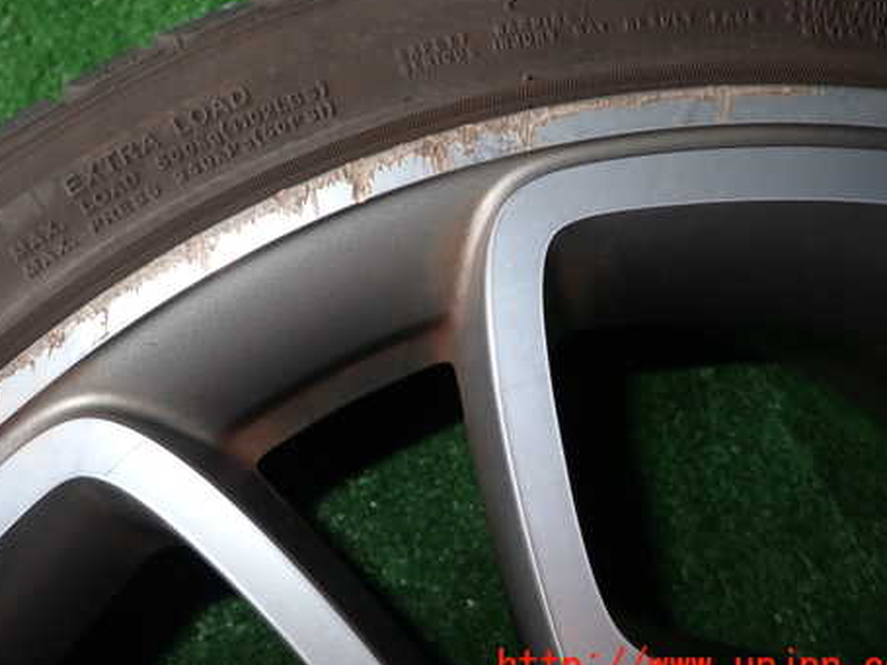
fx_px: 845
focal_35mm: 33
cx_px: 353
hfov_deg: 54.9
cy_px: 254
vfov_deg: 42.6
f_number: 5.6
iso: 125
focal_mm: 4.5
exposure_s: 1/30
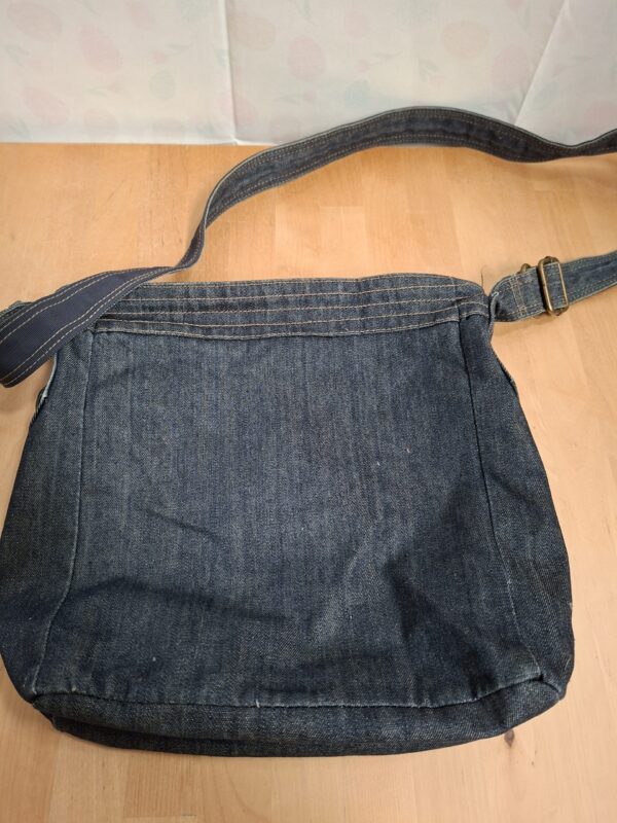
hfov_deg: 58.9
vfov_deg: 73.9
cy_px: 412
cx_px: 308
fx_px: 547
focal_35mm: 23
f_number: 1.8
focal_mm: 5.54
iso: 320
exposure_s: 1/33
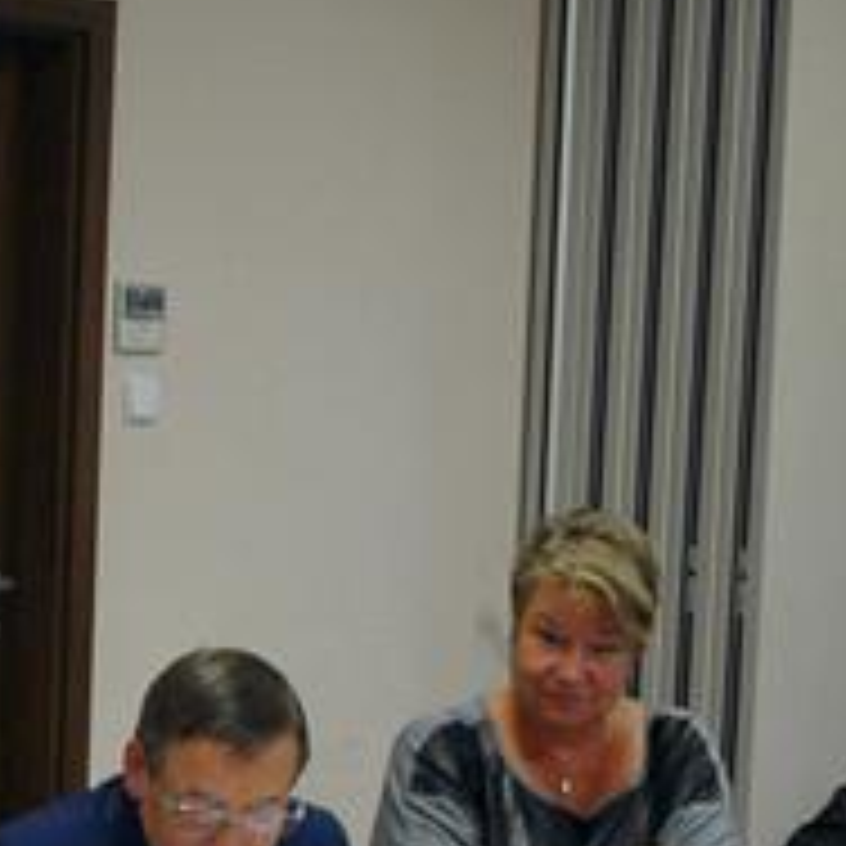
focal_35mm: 138
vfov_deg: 12.5
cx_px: 112
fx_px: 3816
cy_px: 839
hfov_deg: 12.6
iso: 1250
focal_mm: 24
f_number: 5
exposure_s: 1/100
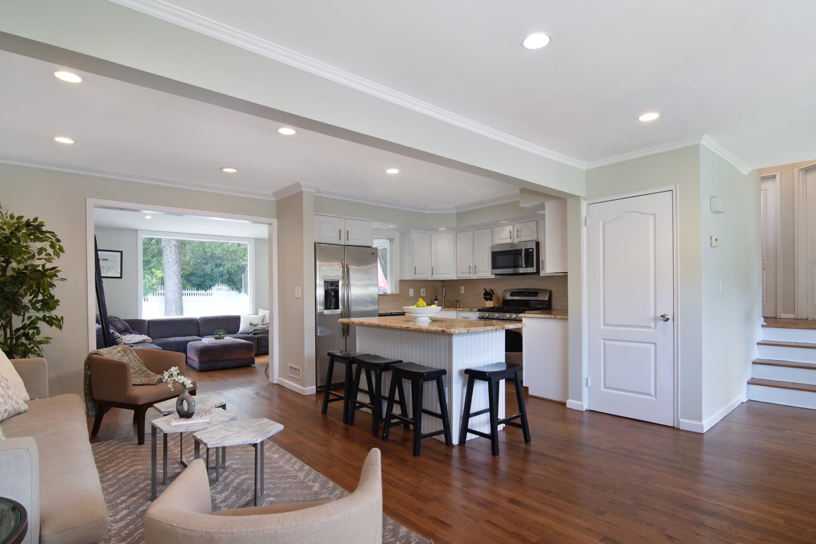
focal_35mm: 18
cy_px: 288
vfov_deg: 68.7
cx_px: 416
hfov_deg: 91.5
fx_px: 397
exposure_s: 1/30
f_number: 11
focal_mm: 11
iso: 640
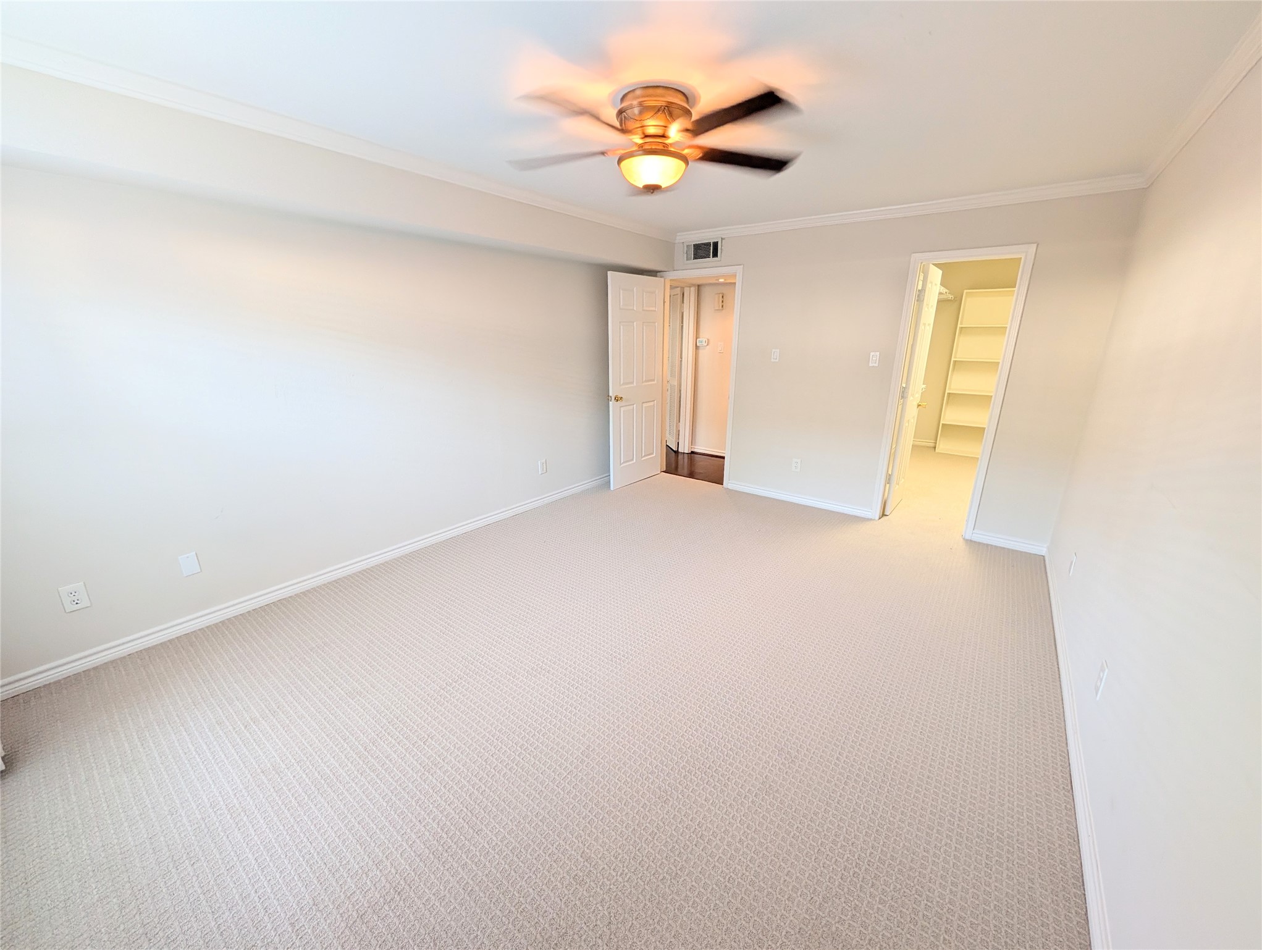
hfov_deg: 110.5
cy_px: 475
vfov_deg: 94.6
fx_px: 438
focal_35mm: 12
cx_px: 631
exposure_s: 1/60
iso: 68
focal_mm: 2.02
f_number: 1.7
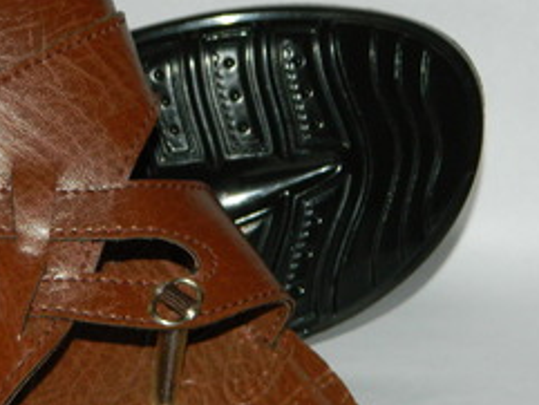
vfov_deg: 10.2
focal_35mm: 145
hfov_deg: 13.5
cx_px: 40
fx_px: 2259
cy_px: 200
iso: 200
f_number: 4
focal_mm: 12.6
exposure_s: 1/50
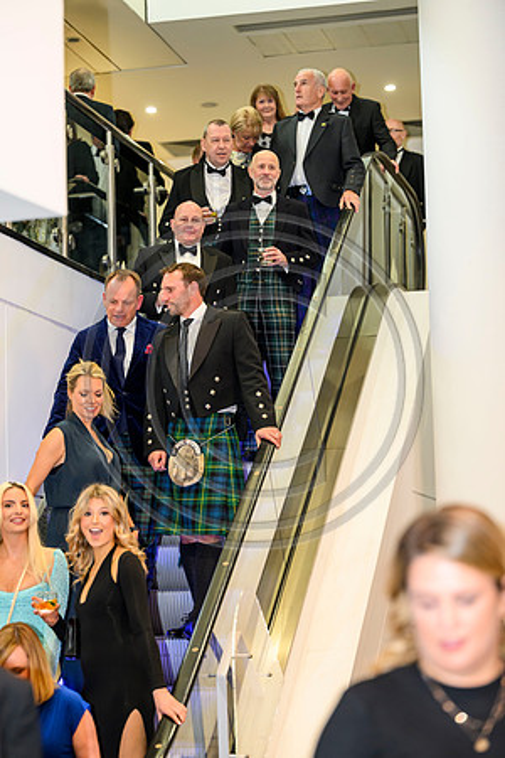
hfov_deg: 15.5
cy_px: 379
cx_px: 252
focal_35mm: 88
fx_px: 1852
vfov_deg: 23.1
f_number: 3.2
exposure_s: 1/160
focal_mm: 88
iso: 2500
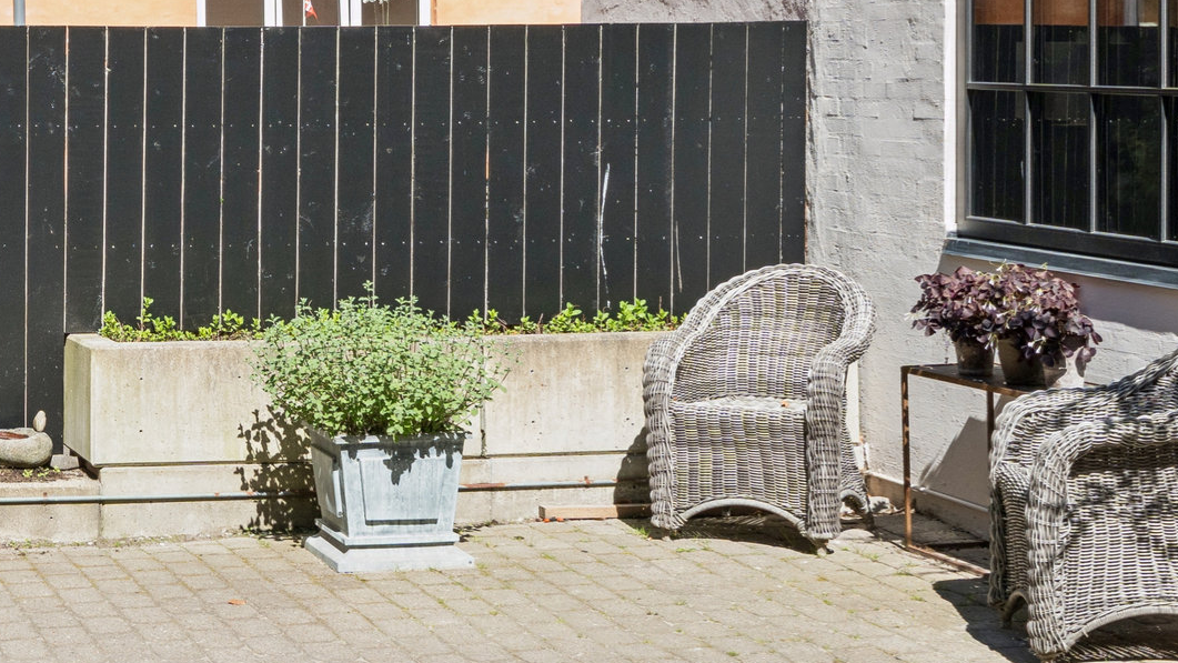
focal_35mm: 80
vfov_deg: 14.9
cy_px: 21
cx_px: -66
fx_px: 2499
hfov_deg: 25.0
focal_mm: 27
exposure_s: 1/400
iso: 400
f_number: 10
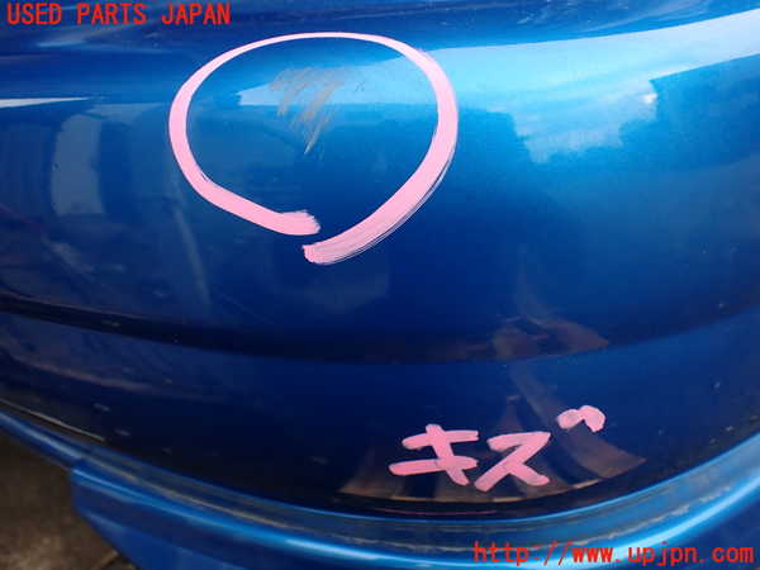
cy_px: 285
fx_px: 659
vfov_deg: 46.8
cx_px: 380
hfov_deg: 60.0
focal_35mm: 30
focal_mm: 5.4
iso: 125
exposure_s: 1/125
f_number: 2.3
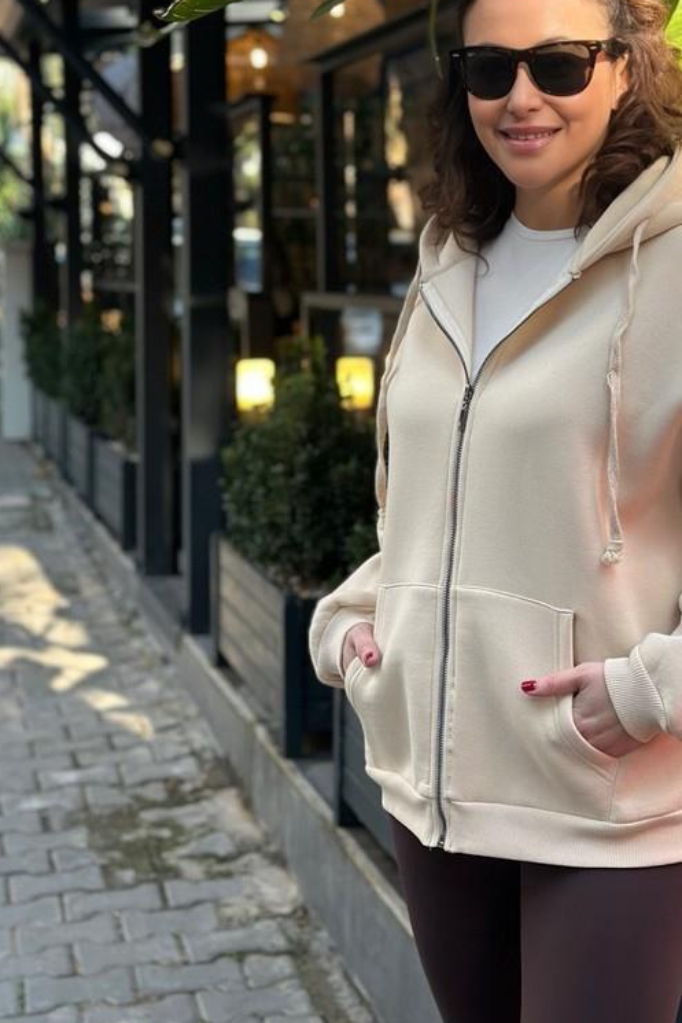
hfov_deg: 20.3
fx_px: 1903
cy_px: 386
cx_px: 428
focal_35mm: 67
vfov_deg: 30.0
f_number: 1.78
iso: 80
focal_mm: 6.86
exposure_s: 1/291
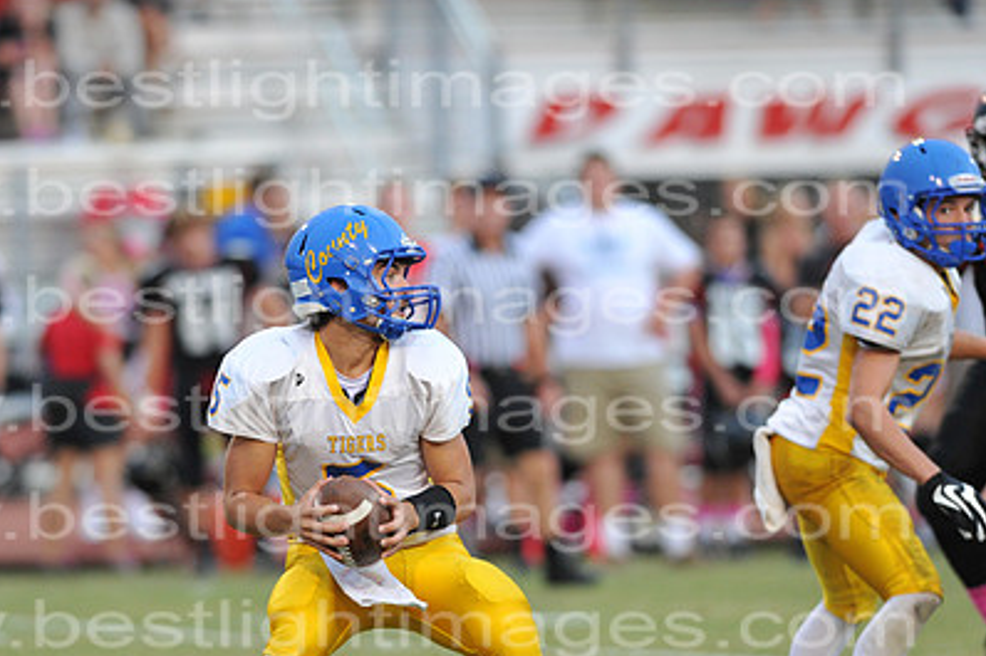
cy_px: 468
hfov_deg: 4.7
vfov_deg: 3.1
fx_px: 11963
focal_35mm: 437
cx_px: 357
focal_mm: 300
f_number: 4
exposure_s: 1/500
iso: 2500
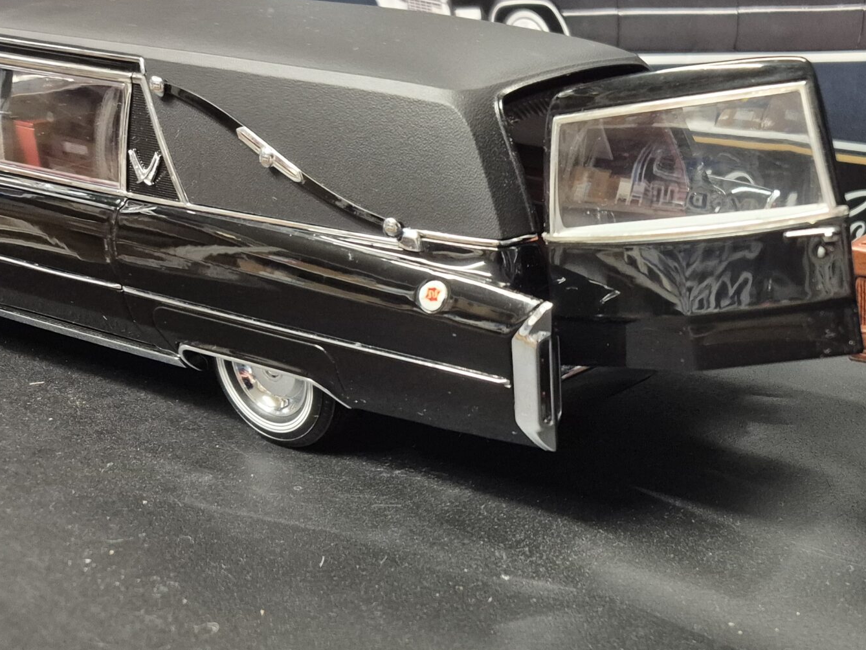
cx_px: 790
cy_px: 358
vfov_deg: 32.9
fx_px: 1101
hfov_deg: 39.6
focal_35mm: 44
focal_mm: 5.4
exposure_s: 1/100
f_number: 1.8
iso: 1250
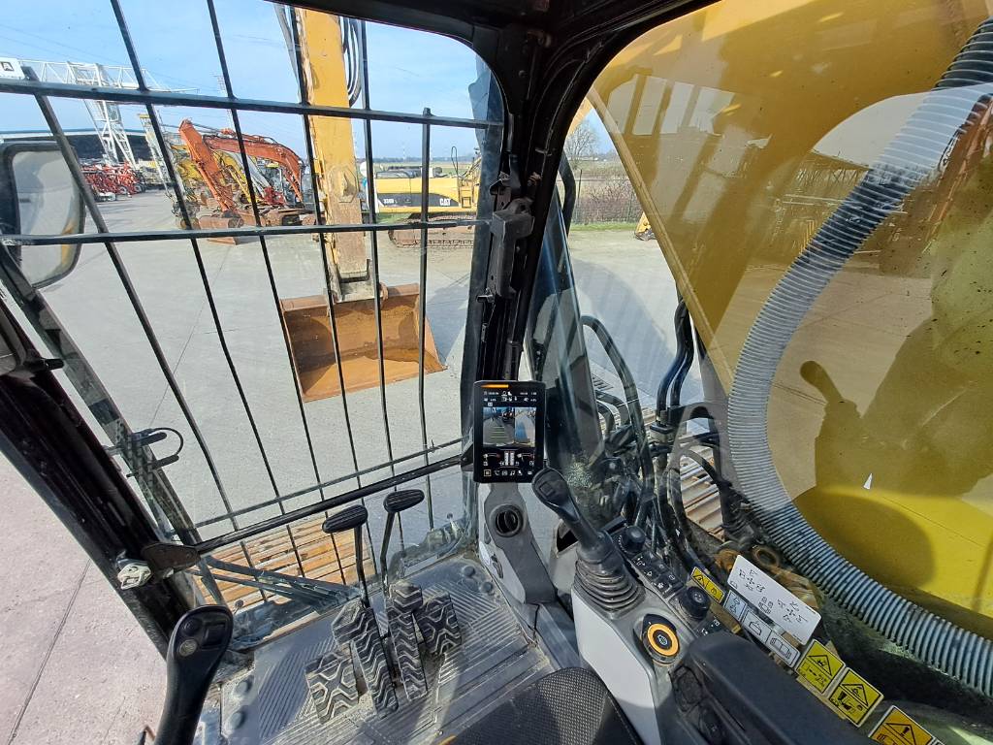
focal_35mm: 13
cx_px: 496
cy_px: 372
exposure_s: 1/612
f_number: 2.2
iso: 40
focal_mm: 1.42
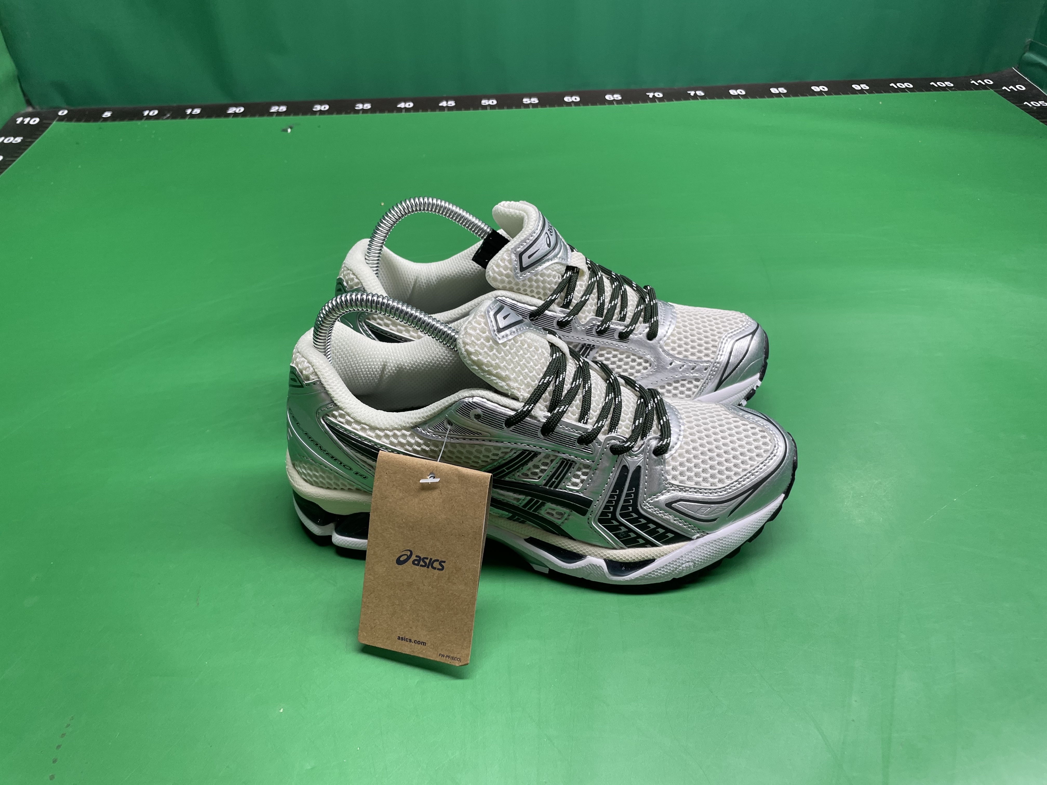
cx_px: 524
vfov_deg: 53.1
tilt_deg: -37.7
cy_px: 392
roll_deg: +1.6
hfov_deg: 67.3
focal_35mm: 26
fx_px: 786
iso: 80
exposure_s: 1/100
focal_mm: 4.2
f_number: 1.6
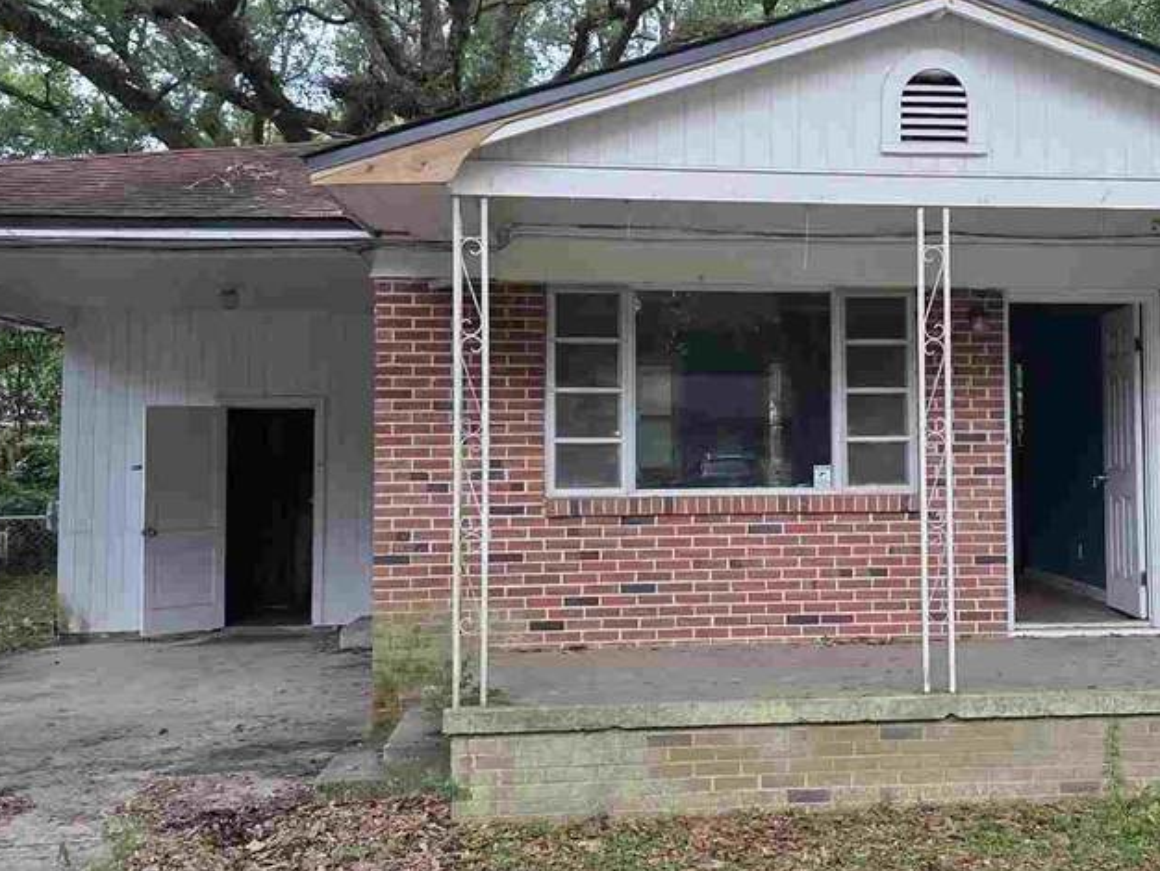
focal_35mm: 47
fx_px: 1576
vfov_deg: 30.9
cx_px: 865
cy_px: 371
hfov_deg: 39.4
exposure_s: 1/180
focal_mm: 6.3
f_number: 1.7
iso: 200
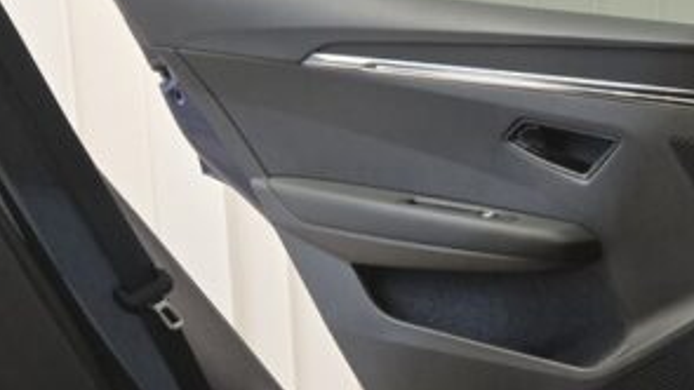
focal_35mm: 87
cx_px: 640
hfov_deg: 23.7
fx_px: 1601
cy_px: 430
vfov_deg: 13.6
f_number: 1.8
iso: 400
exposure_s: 1/100
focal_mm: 5.4
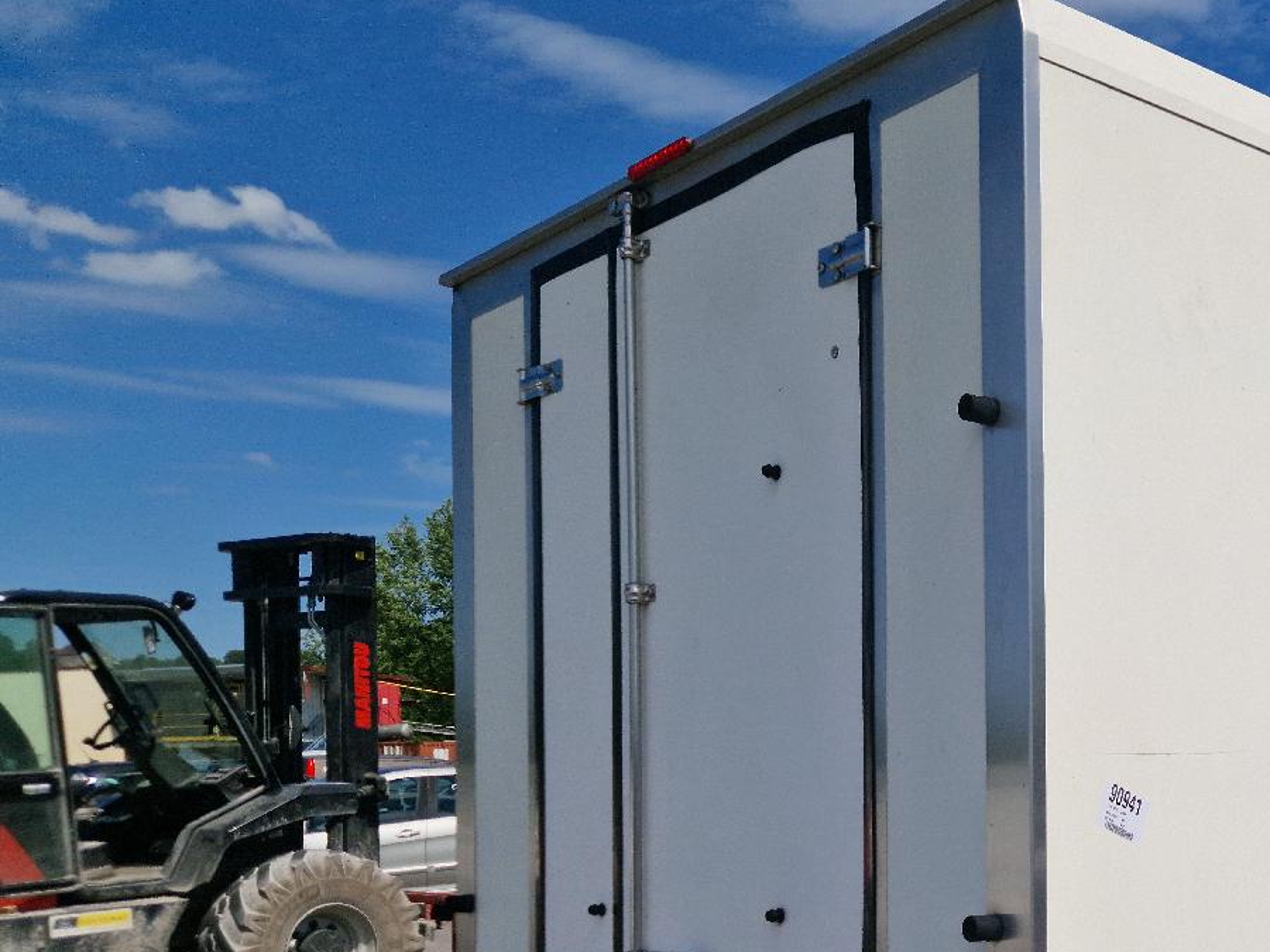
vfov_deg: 30.2
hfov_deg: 37.8
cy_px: 850
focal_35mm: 46
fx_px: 1688
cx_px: 1202
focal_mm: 5.4
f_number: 1.8
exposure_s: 1/5000
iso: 50
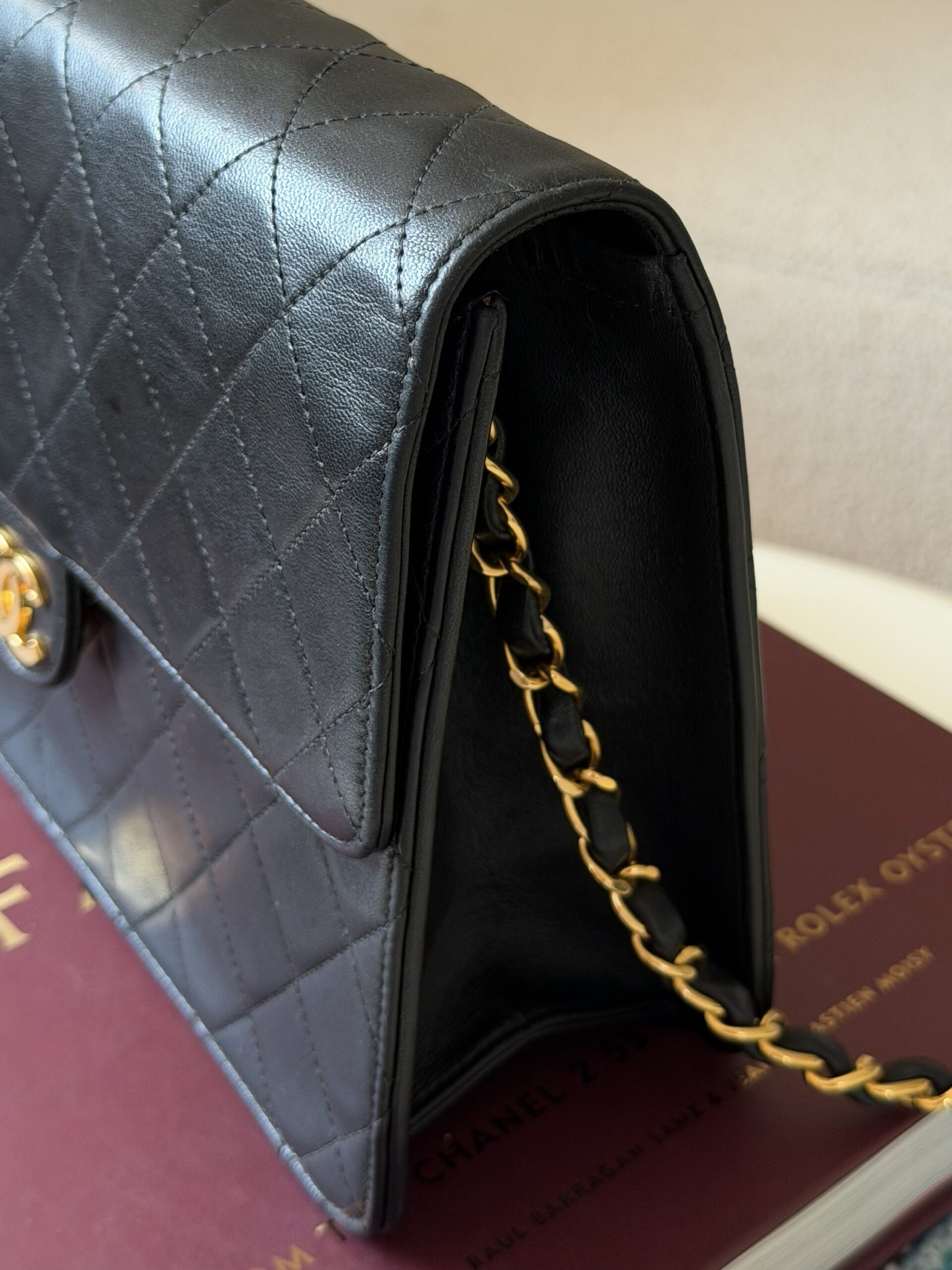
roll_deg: +0.3
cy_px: 635
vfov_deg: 39.7
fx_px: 1760
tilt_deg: -30.9
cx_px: 476
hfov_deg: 30.3
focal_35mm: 48
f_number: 1.78
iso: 50
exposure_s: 1/121
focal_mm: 6.76
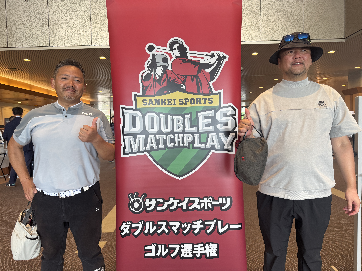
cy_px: 136
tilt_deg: -2.5
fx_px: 251
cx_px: 181
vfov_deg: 56.8
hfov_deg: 71.6
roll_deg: +0.9
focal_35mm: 24
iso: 125
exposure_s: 1/100
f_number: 1.78
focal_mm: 6.76
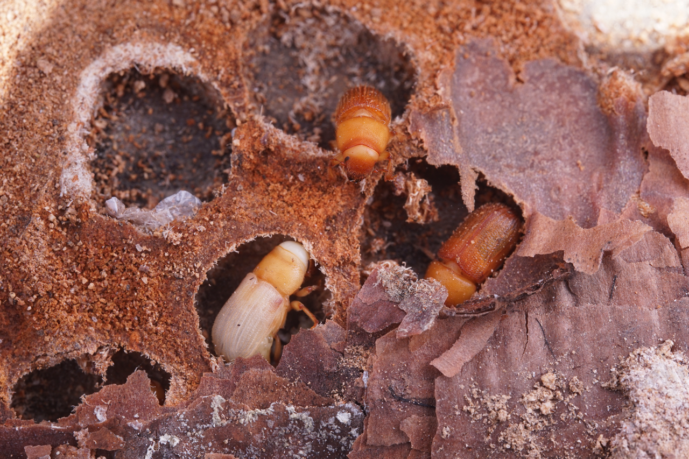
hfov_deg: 20.4
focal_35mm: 100
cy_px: 230
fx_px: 1914
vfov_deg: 13.7
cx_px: 344
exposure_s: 1/100
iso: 250
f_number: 13
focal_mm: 100
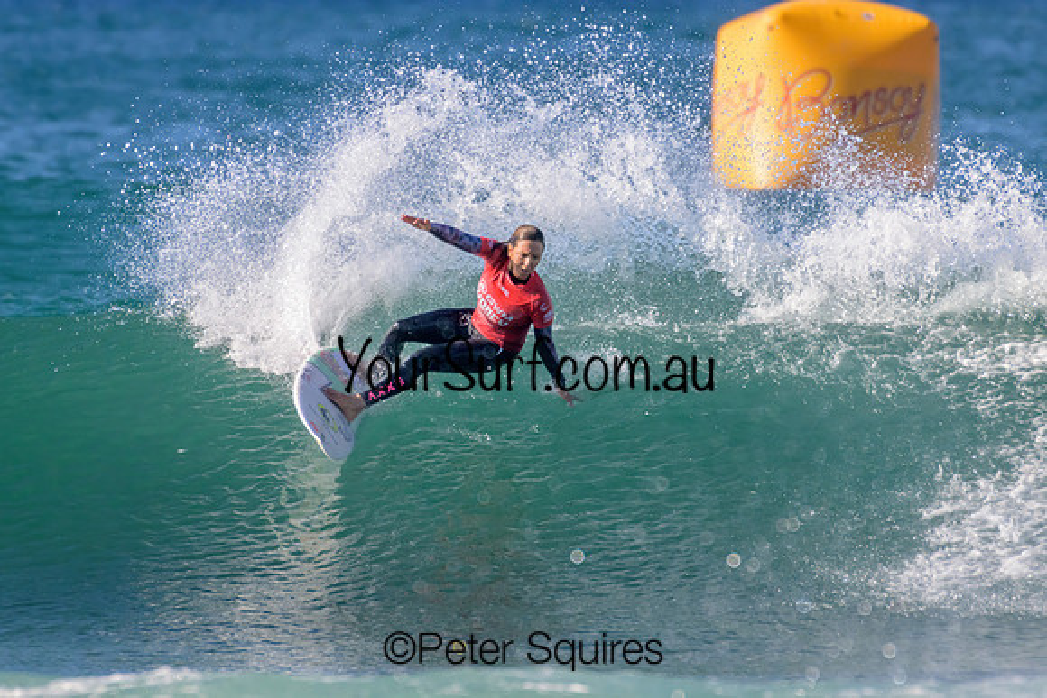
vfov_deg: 1.4
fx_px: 29089
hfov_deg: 2.1
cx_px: 524
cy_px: 349
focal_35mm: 1000
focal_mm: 1000
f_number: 11
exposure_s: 1/2500
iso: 2200
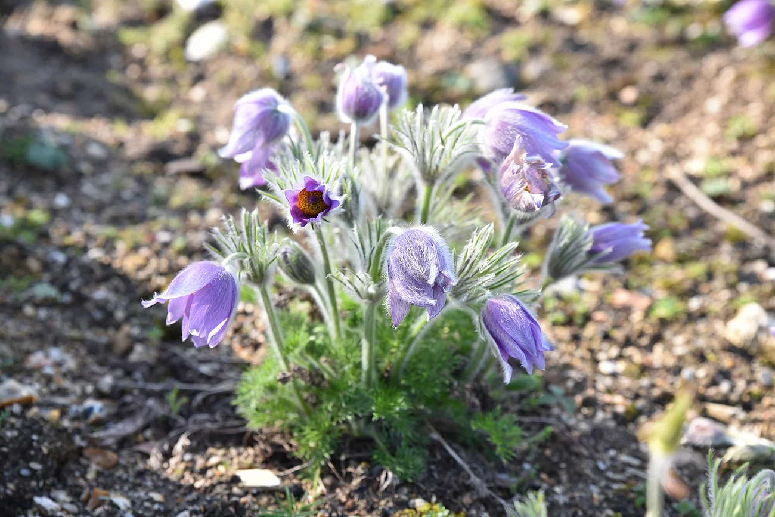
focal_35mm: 70
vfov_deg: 19.5
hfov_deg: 28.8
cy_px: 258
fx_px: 1507
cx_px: 388
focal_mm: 70
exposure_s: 1/60
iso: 125
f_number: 6.3
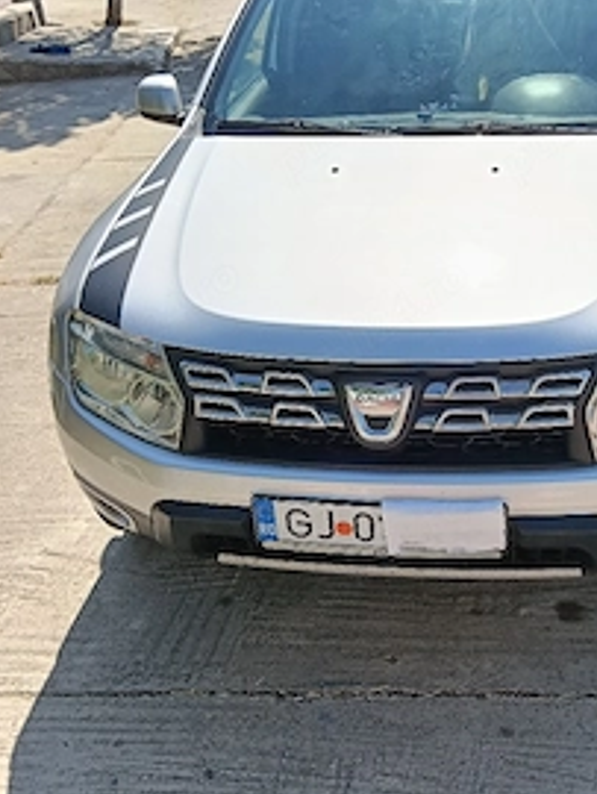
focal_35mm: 40
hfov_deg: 35.4
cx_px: 429
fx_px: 918
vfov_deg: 46.7
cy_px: 371
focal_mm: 3.98
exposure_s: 1/625
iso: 64
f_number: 1.8
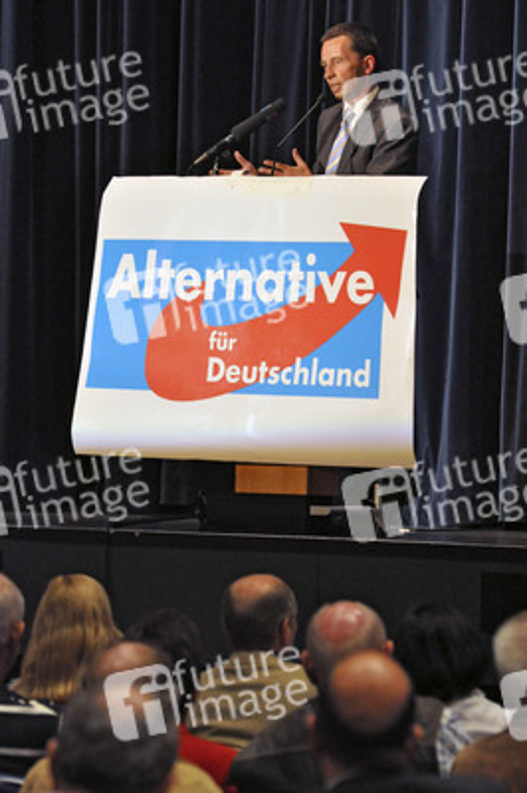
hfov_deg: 5.5
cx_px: 264
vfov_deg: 8.3
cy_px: 396
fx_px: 5444
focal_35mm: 248
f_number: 6.3
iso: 3200
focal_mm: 165
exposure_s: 1/100
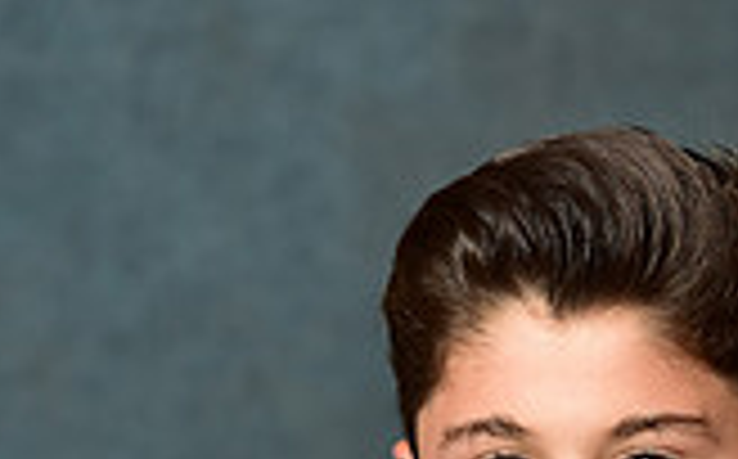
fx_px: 11248
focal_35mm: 560
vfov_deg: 2.3
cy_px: 1084
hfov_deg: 3.8
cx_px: 583
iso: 250
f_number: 4.5
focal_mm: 155
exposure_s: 1/250
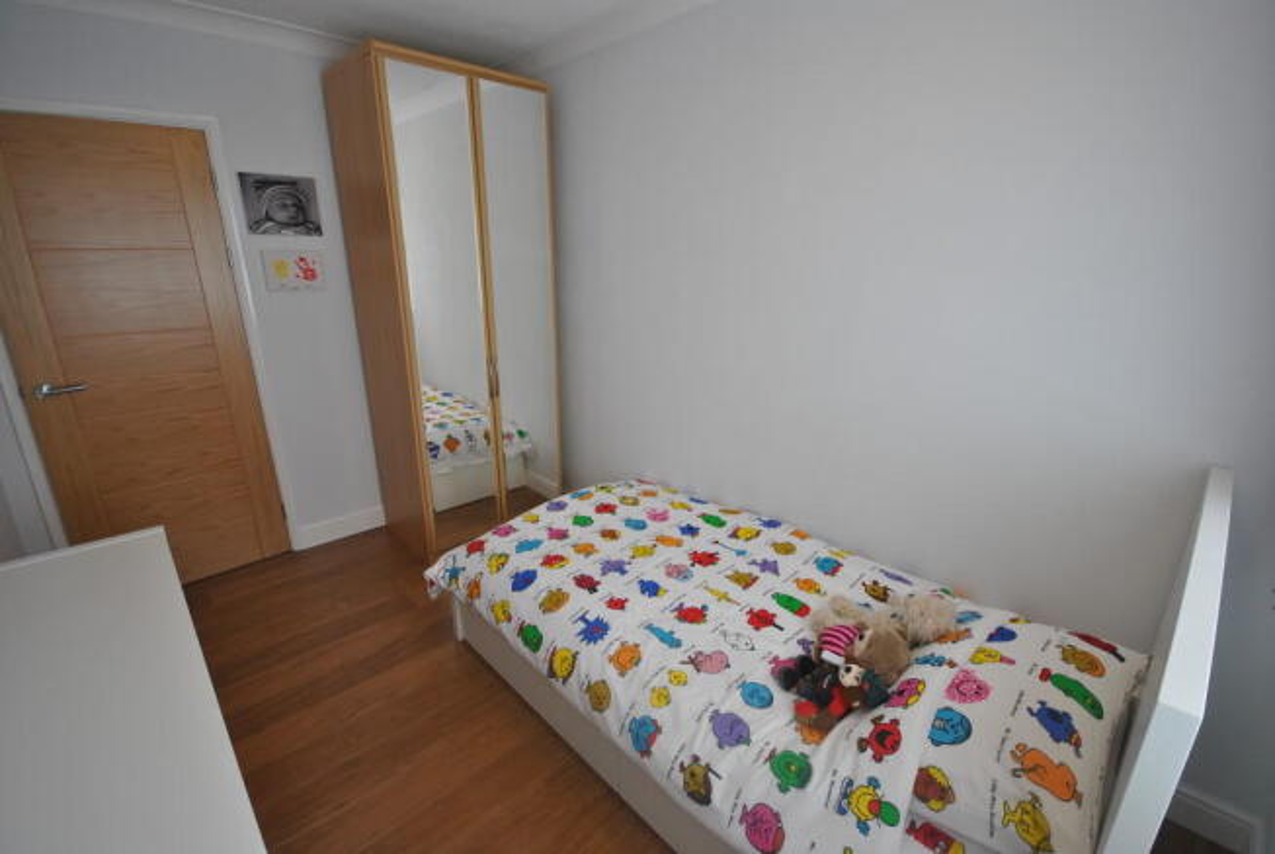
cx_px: 638
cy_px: 427
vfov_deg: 77.5
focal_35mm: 15
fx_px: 532
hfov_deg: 100.3
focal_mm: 10
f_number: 4
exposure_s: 1/30
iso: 220
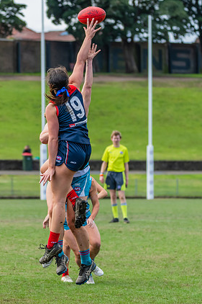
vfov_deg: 6.8
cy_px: 181
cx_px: 78
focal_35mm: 301
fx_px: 2535
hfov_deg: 4.6
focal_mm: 160
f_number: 5
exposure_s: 1/1600
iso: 800
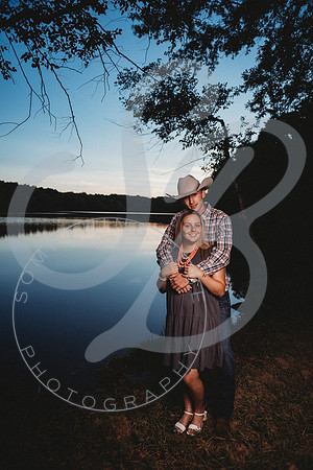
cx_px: 156
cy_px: 235
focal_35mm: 24
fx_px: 313
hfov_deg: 53.1
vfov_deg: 73.7
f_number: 2.8
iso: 100
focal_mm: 24
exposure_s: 1/320
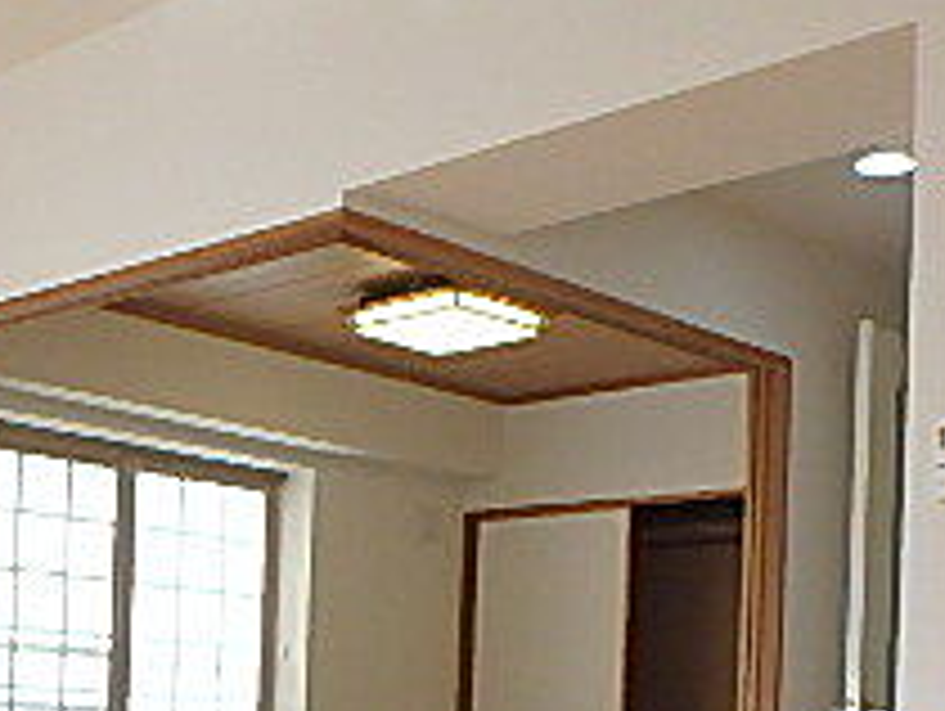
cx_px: 153
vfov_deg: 21.6
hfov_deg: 29.4
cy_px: 810
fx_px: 1749
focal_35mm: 64
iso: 160
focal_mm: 3.7
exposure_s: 1/60
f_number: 3.5
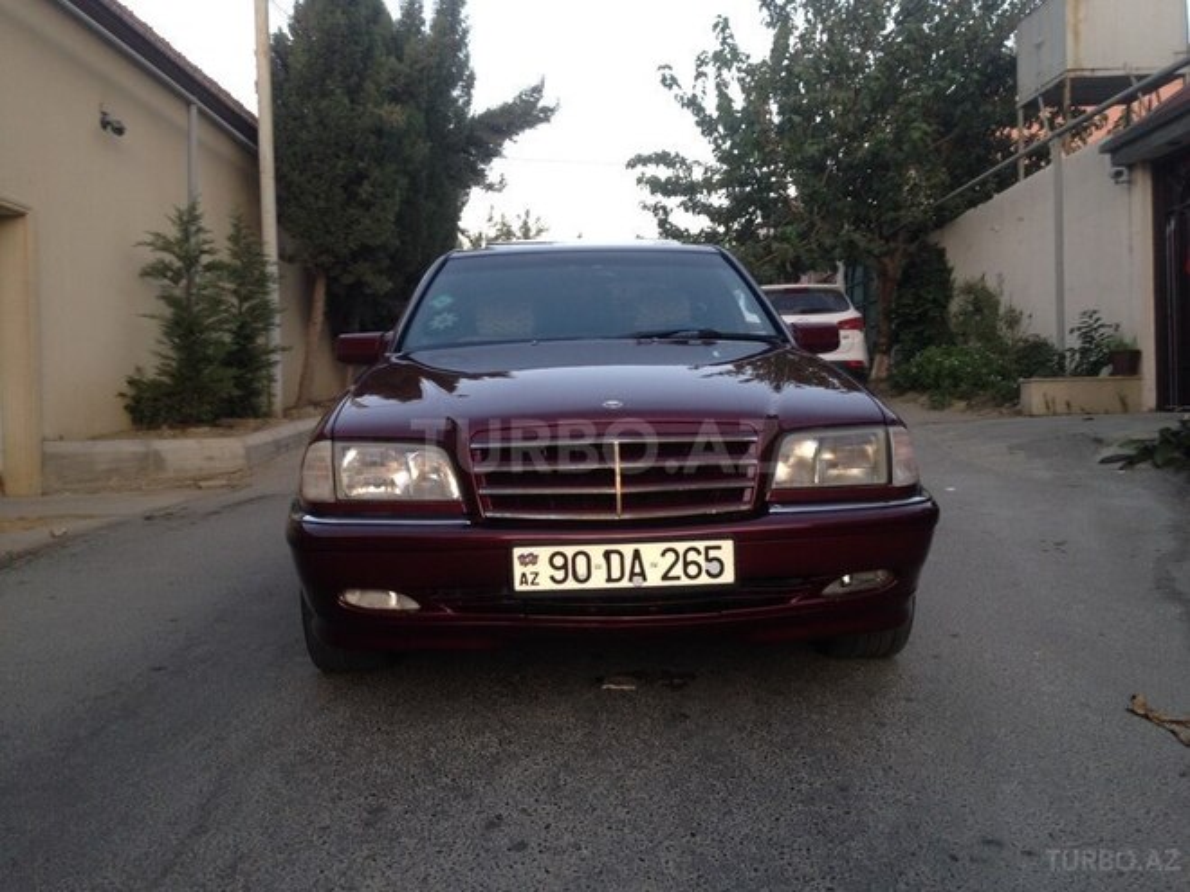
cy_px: 446
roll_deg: +1.1
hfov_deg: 55.4
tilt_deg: -2.4
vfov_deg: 42.9
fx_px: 1134
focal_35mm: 33
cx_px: 595
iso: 64
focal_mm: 4.12
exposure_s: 1/60
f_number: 2.4
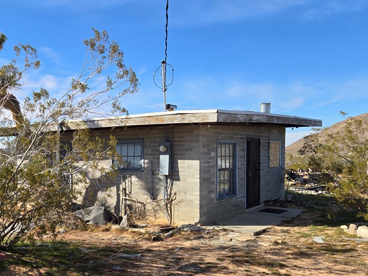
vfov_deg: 41.4
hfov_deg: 53.2
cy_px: 178
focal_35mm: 34
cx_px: 134
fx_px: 362
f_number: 1.8
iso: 25
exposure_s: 1/1509
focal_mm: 5.4
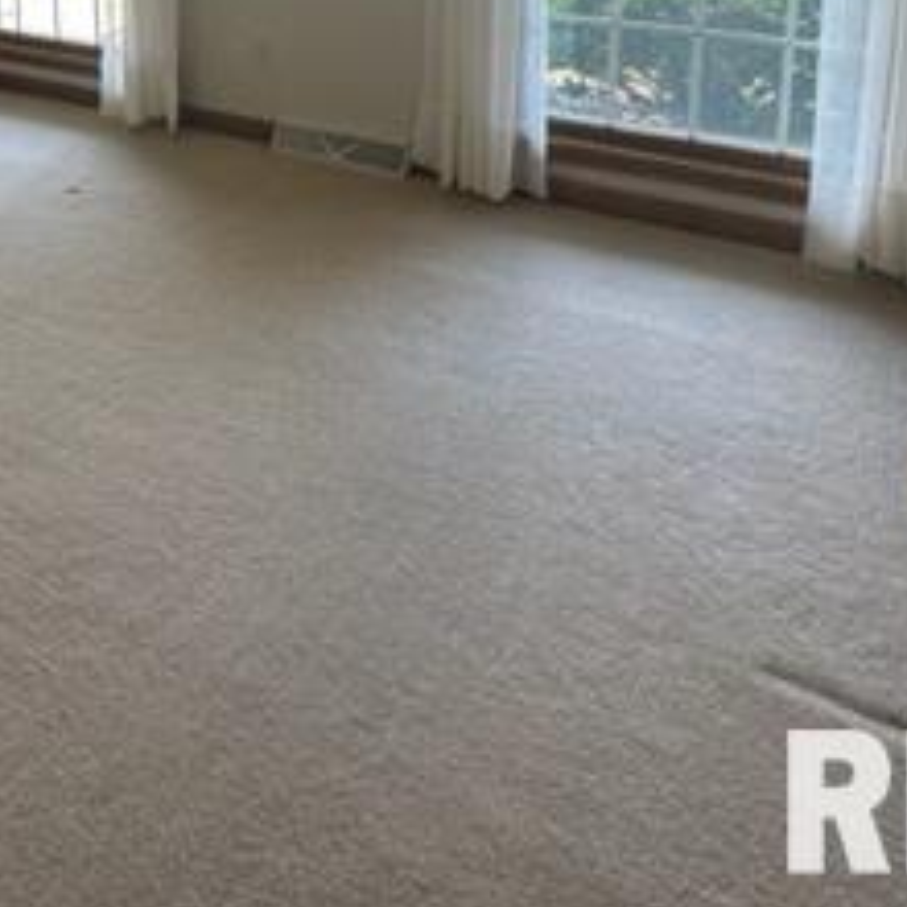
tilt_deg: -11.3
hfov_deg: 42.4
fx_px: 1067
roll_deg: +2.0
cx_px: 95
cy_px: -49
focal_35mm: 36
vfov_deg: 39.2
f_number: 2.2
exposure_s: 1/99
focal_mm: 2.22
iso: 64
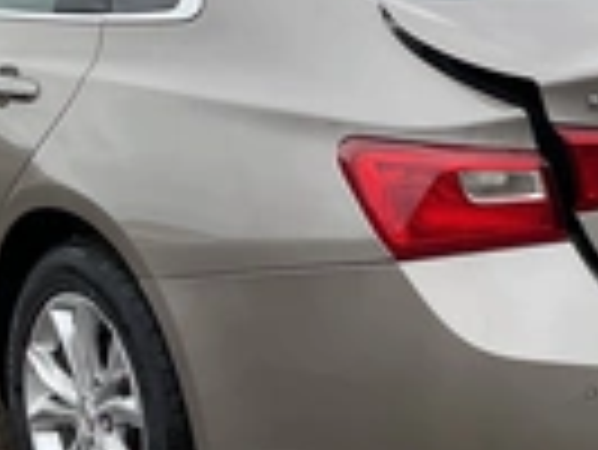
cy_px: 144
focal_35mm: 87
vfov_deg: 17.0
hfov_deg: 22.4
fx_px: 1504
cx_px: 369
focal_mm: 3
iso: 25
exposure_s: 1/1577
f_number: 1.8
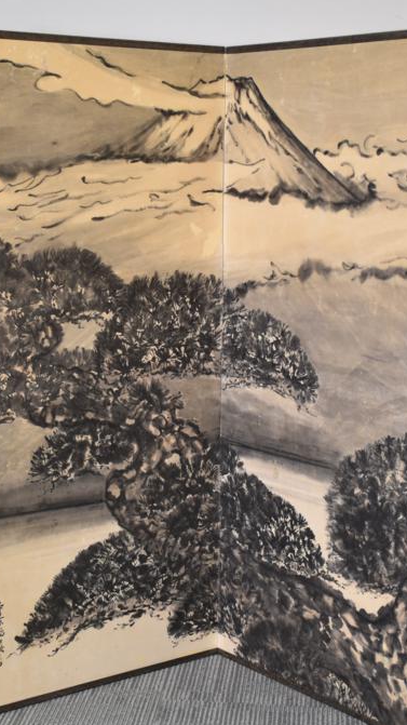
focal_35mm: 66
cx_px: 212
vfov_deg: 31.9
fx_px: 1267
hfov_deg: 18.2
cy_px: 367
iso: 400
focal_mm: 26
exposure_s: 1/40
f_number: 3.8
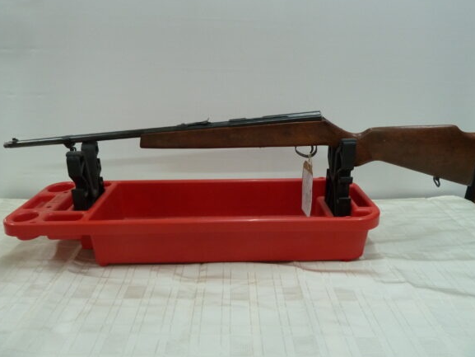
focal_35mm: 26
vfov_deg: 53.1
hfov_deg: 67.3
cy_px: 181
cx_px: 237
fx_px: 357
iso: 250
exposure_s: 1/30
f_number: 3.3
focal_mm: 4.1
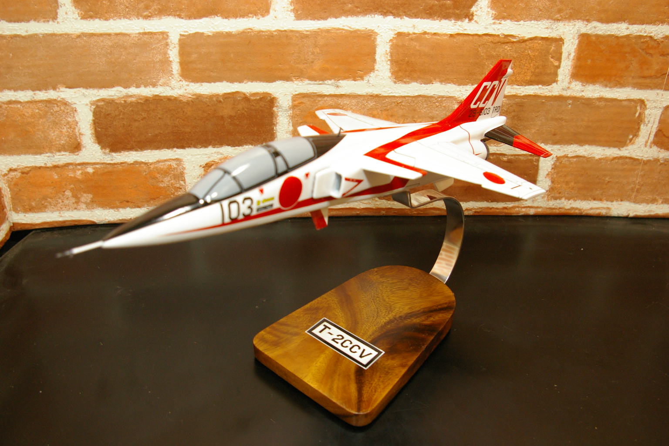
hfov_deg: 49.6
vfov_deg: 34.2
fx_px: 725
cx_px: 334
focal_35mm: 39
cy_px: 223
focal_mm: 26
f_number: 5.6
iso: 800
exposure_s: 1/20
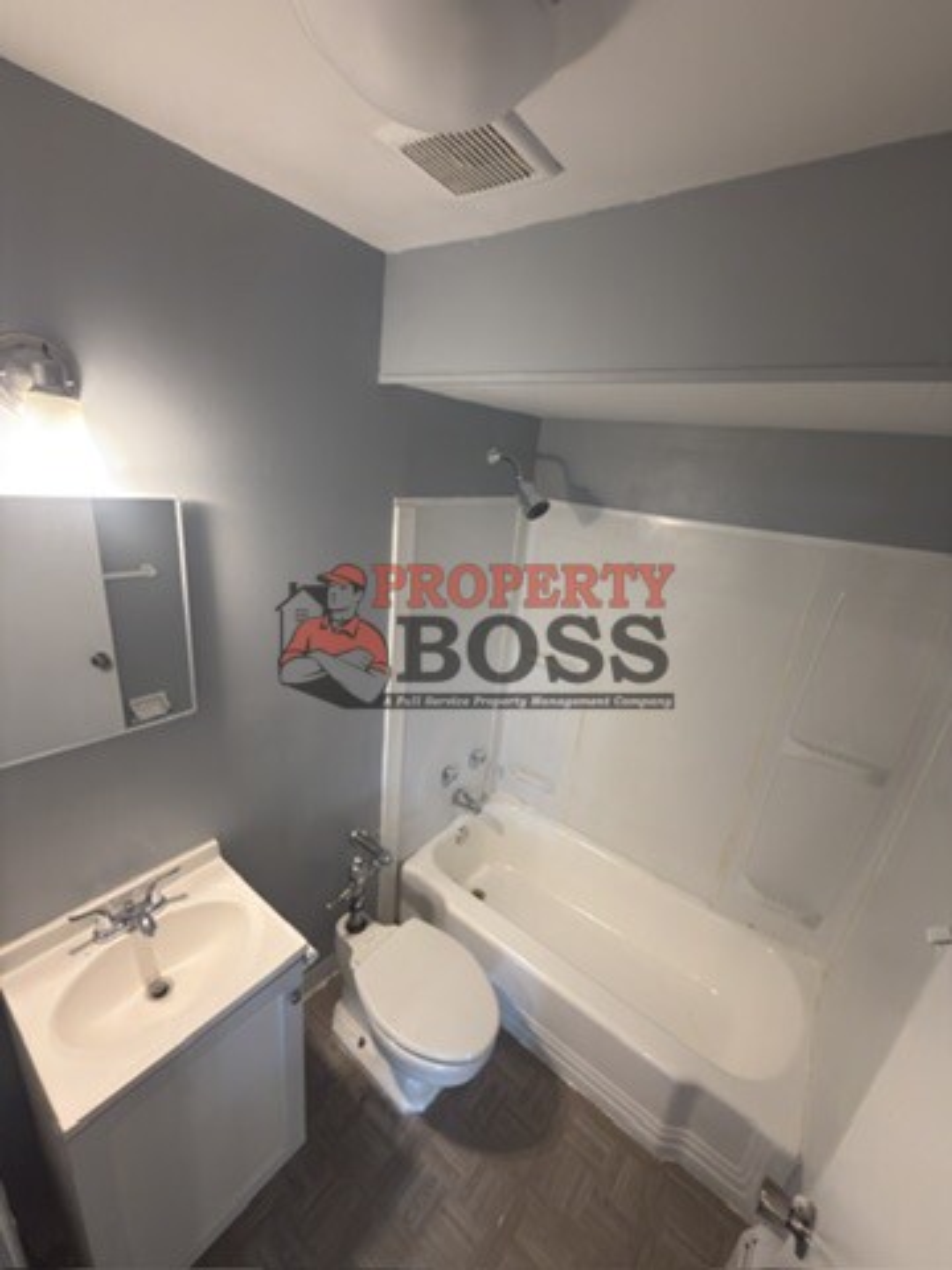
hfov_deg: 85.7
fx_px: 513
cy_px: 635
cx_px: 476
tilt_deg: -17.2
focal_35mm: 14
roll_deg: -7.5
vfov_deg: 102.1
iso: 100
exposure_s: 1/30
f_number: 2.2
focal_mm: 2.22
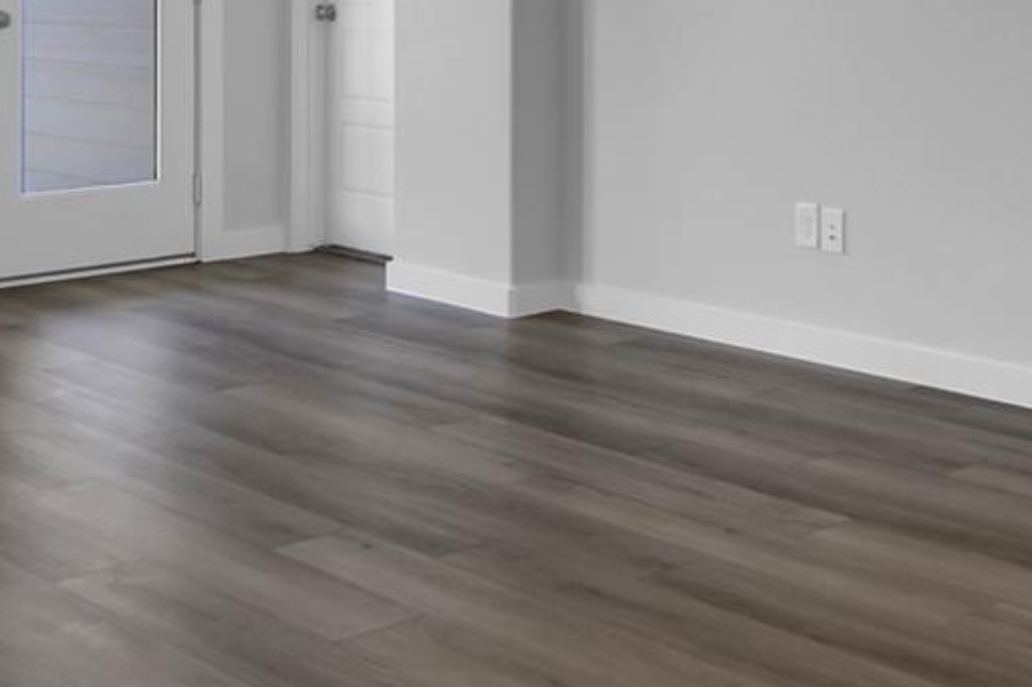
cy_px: -1
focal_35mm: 60
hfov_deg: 32.6
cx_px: 810
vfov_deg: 21.8
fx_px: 1719
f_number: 8
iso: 100
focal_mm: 15
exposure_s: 1/20
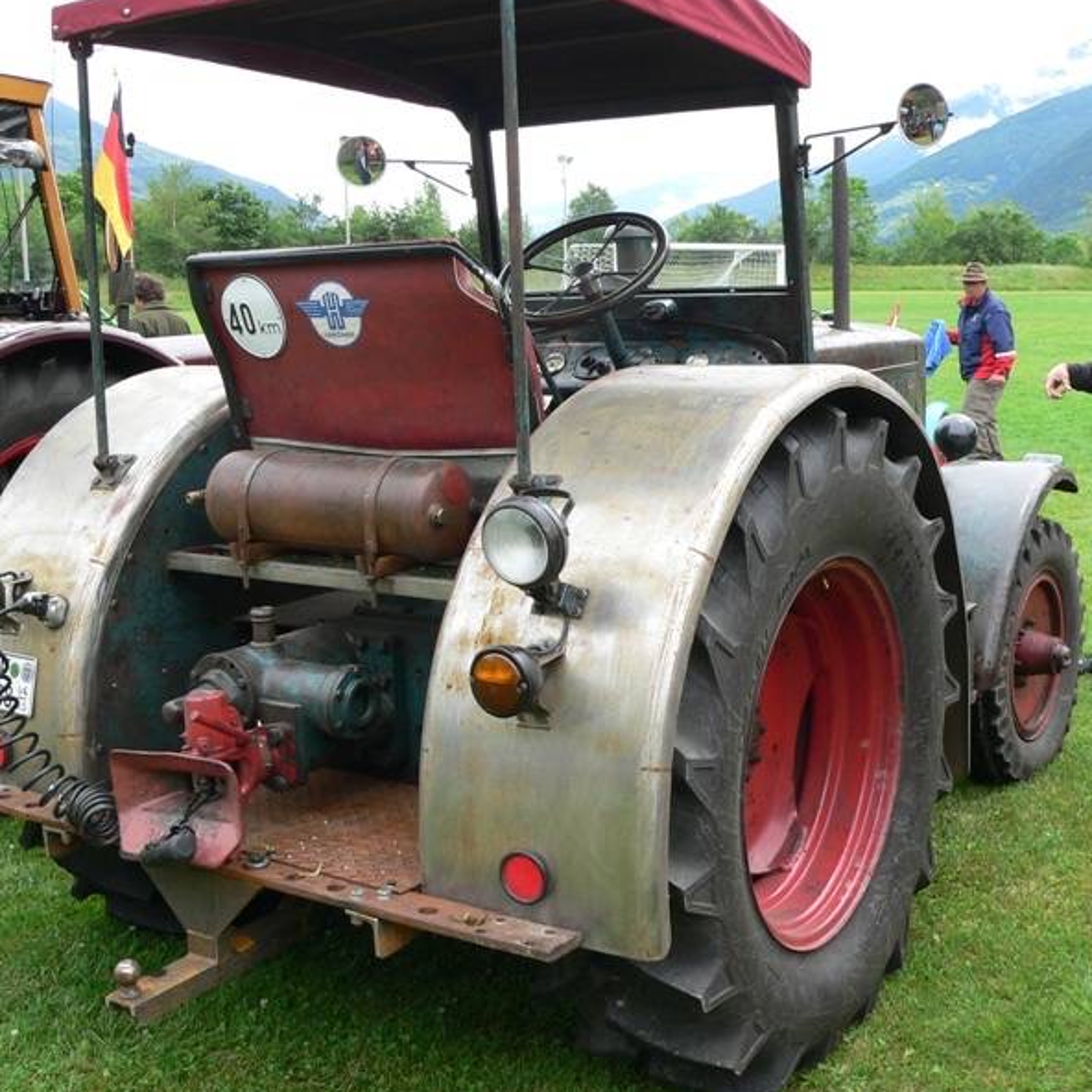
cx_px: 531
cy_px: 548
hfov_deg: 39.2
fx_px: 1535
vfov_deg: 39.2
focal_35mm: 43
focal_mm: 6
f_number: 4
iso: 80
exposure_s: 1/160
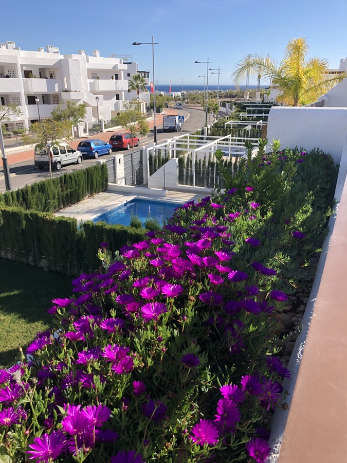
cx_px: 174
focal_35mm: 28
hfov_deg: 49.7
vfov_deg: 63.4
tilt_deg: -20.0
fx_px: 374
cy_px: 232
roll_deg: +1.6
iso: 20
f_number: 1.8
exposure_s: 1/1263
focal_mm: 3.99
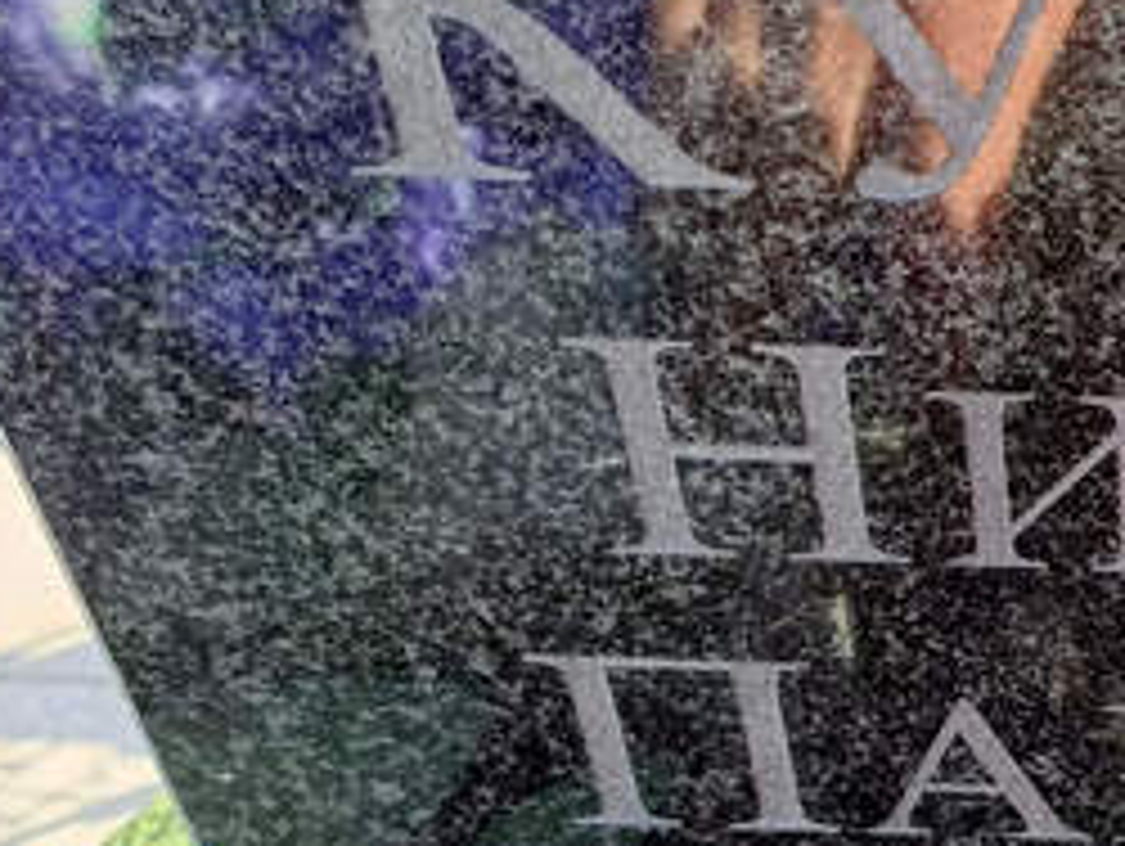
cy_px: 536
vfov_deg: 18.4
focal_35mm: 80
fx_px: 2602
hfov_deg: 22.4
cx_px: 1377
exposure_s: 1/100
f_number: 1.69
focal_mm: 4.76
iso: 184
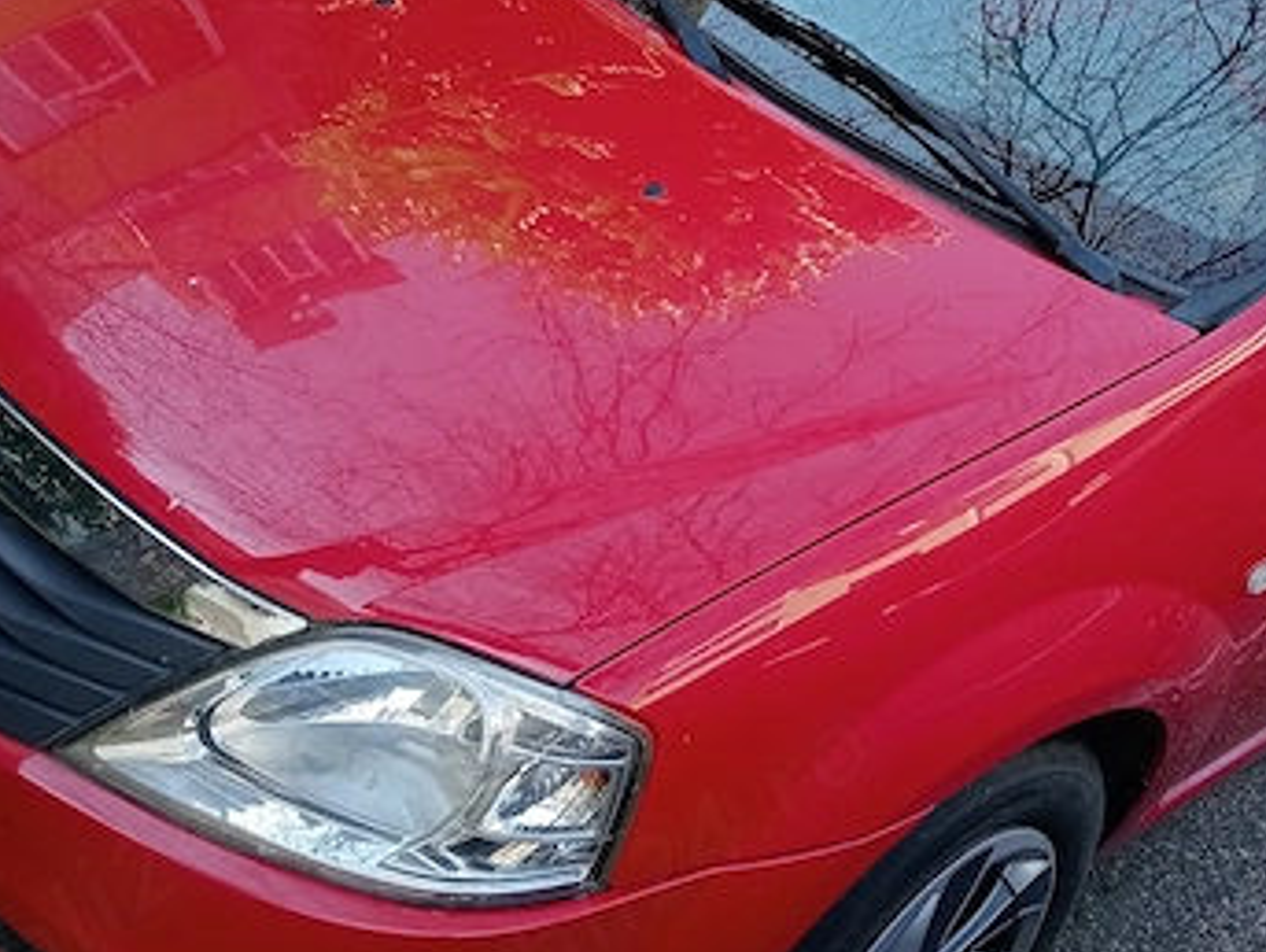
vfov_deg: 29.6
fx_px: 1794
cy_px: 376
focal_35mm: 49
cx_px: 890
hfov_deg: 38.2
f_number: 1.8
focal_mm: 3.98
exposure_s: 1/132
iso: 102
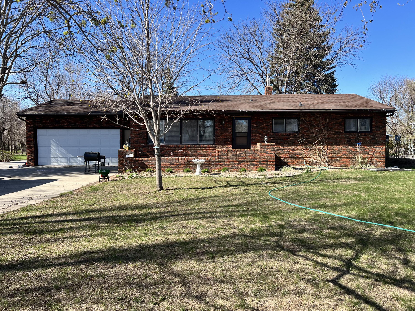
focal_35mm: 26
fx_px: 312
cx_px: 208
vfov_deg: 53.1
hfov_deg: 67.3
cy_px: 156
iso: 50
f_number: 1.5
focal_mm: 5.7
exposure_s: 1/2165
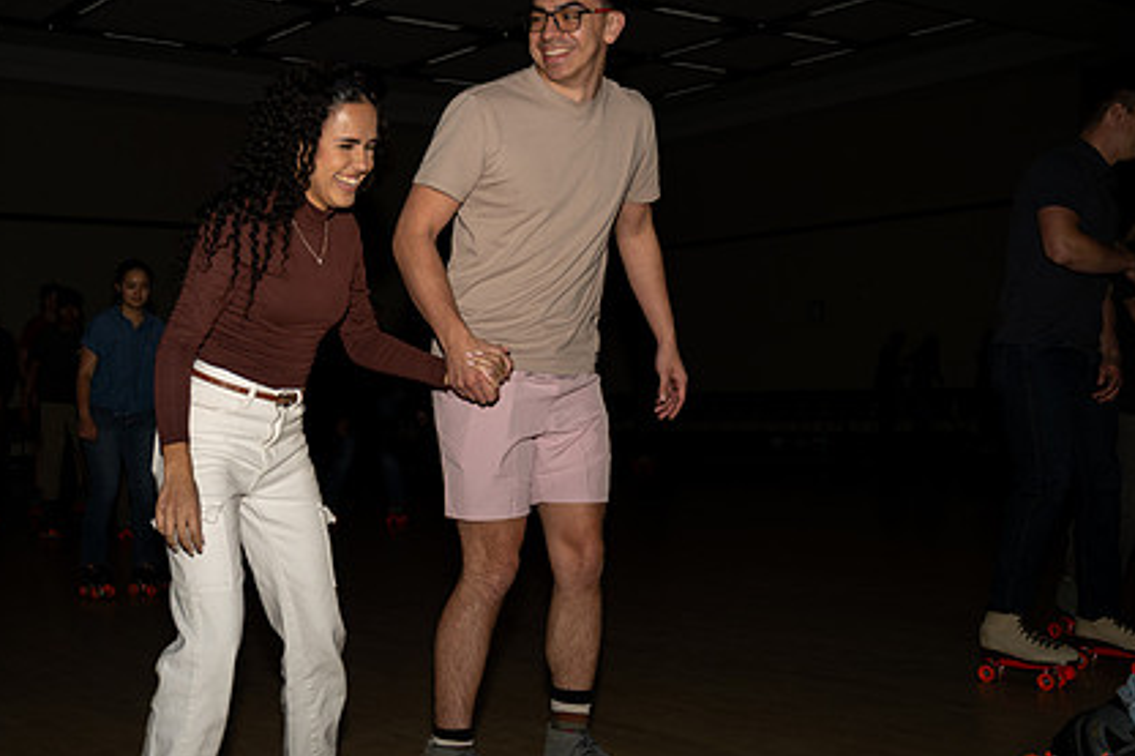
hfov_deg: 42.4
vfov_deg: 29.2
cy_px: 435
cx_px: 426
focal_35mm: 46
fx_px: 1450
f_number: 4
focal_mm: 33
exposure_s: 1/250
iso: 200
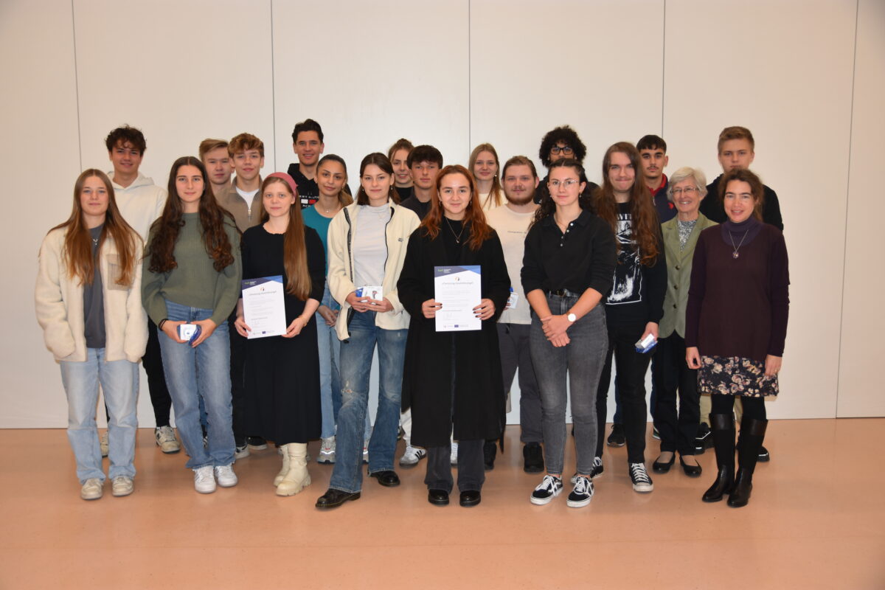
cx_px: 442
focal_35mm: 33
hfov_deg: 57.2
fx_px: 811
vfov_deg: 40.0
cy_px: 295
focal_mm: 22
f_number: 2.8
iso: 100
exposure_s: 1/60
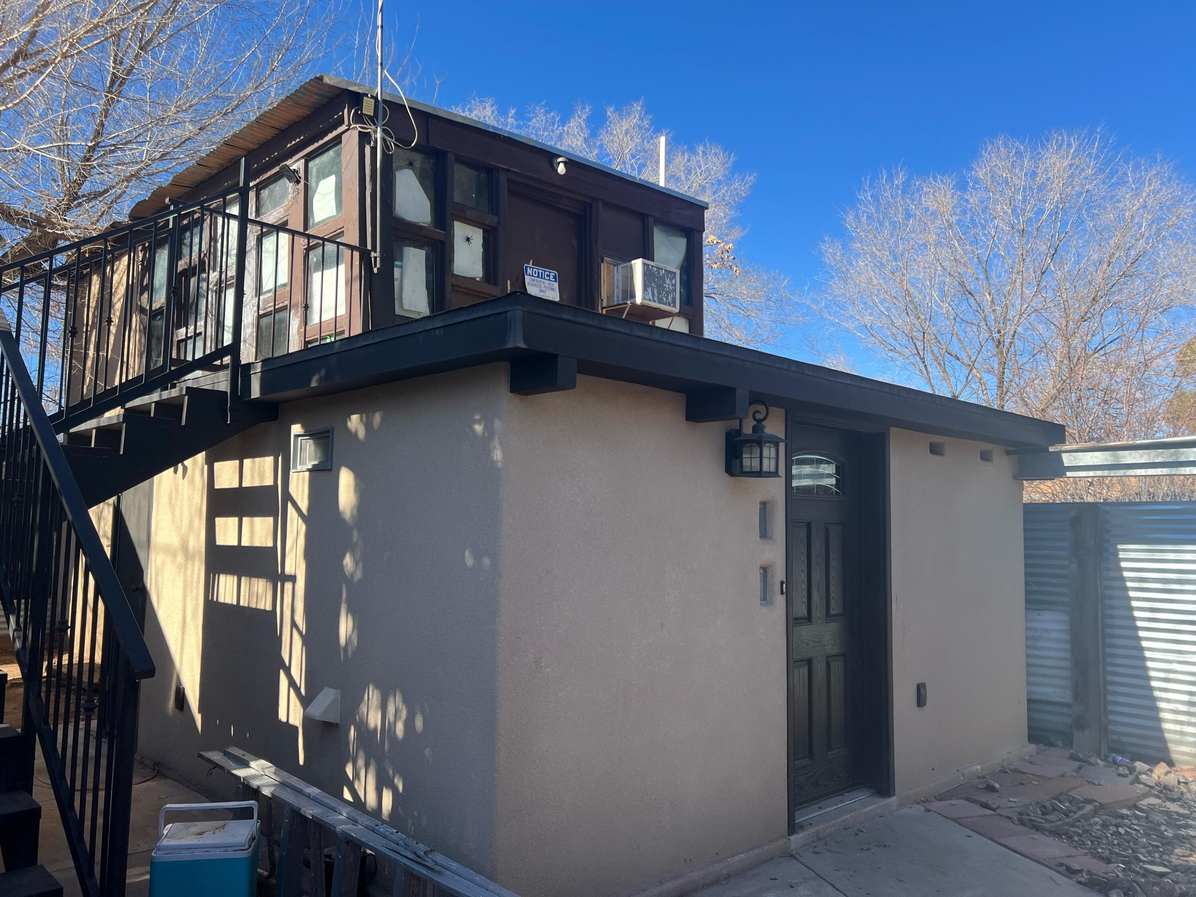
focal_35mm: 26
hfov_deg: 67.3
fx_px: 898
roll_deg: -0.3
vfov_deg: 53.1
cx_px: 598
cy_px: 448
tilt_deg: +5.7
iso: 50
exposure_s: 1/1511
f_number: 1.5
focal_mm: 5.7
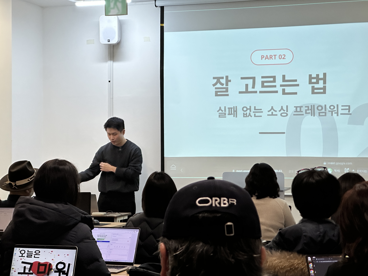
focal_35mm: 77
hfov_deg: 25.3
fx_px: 819
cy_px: 138
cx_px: 184
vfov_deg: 19.1
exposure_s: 1/120
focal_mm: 9
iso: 200
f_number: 2.8
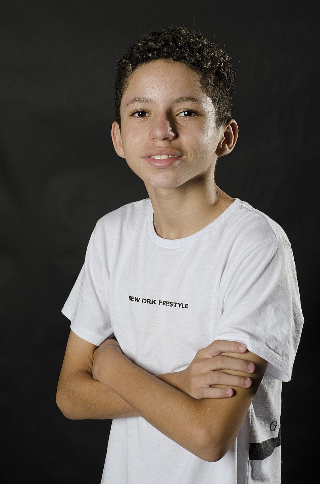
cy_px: 242
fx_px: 1005
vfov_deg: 27.0
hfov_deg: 18.1
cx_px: 160
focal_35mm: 75
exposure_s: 1/125
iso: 200
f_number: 8
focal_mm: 50
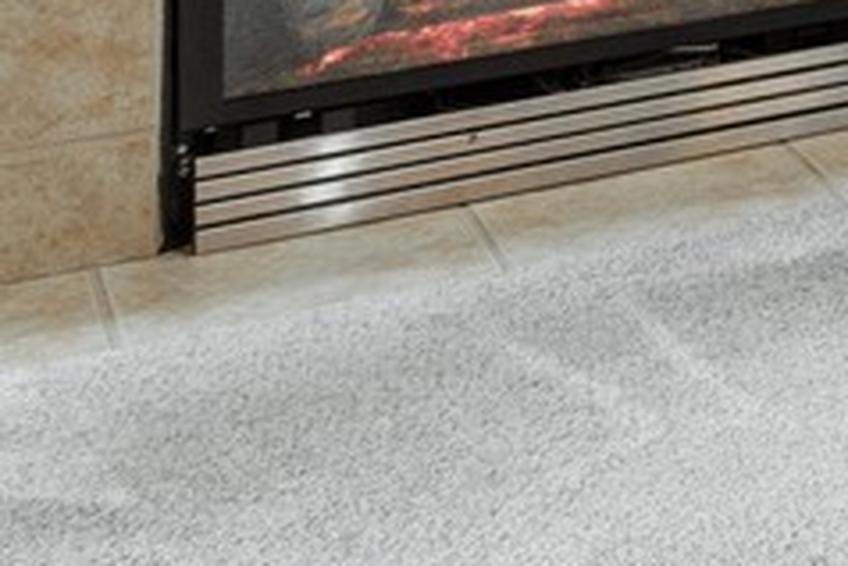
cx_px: 2453
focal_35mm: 114
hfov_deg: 11.5
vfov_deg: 10.5
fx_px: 2687
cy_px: -739
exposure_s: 1.6
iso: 100
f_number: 11
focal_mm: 16
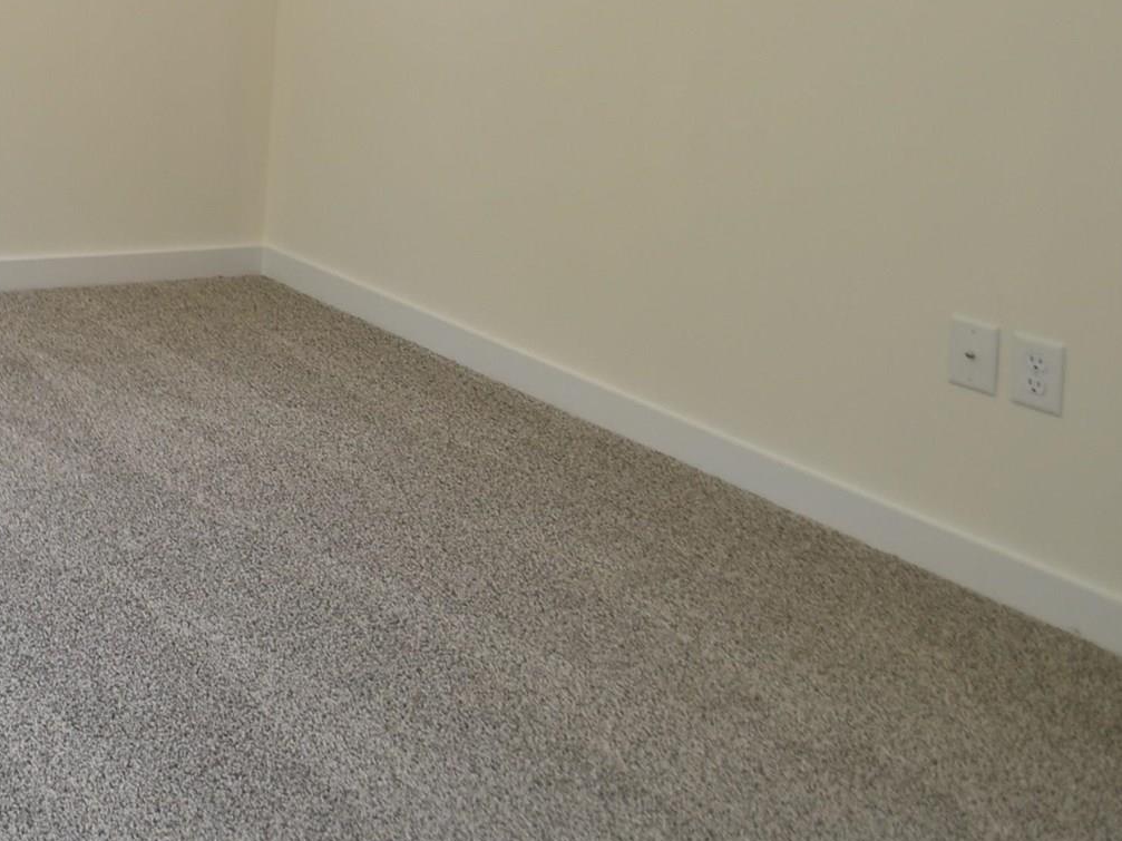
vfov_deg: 28.1
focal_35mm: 44
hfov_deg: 33.8
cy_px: -204
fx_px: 1426
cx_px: -257
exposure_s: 1/100
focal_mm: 10
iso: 200
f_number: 5
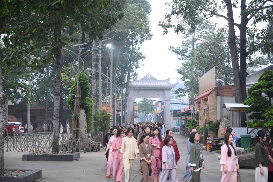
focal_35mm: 65
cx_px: 136
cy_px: 91
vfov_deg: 20.9
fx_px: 493
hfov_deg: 31.0
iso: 3200
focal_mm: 65
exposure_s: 1/100
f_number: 4
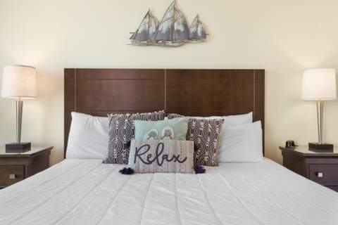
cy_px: 112
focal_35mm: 31
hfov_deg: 60.3
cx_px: 169
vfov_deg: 42.3
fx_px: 291
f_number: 11
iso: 800
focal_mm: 31
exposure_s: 1/25
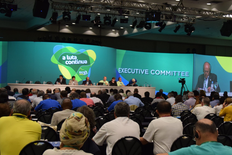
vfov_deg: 19.2
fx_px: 456
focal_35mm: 71
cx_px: 176
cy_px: 95
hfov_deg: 28.1
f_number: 5
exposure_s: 1/40
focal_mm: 31
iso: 800
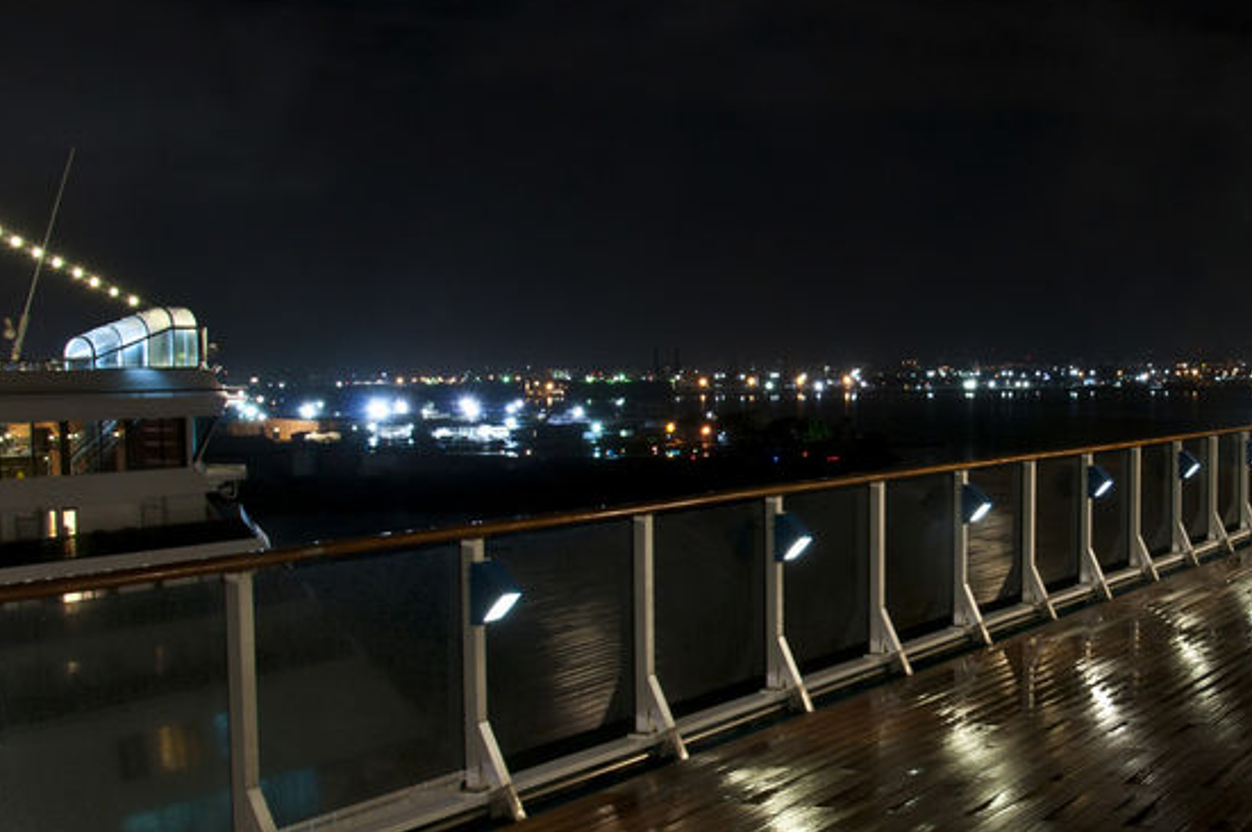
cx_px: 959
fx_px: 1702
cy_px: 482
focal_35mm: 49
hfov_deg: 39.2
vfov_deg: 27.4
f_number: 10
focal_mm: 20
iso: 200
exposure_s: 5
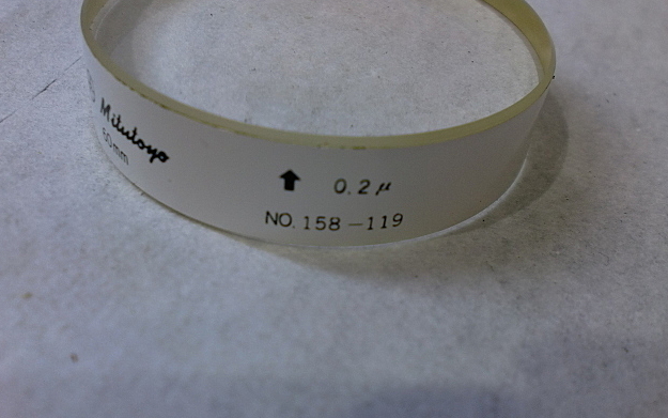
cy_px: 189
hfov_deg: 51.5
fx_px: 692
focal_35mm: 38
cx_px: 327
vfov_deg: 33.6
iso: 100
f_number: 3.1
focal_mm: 6.3
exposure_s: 1/60
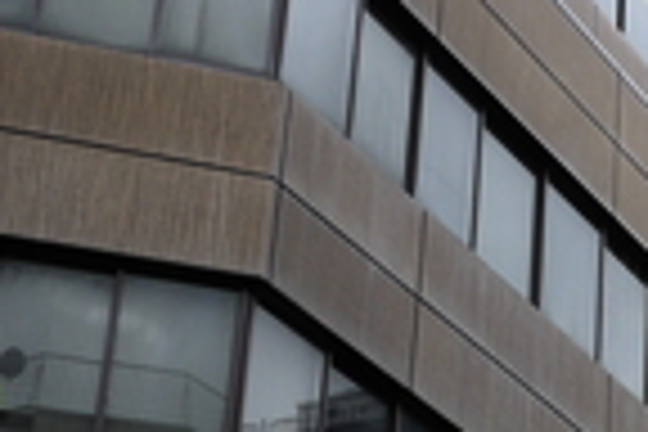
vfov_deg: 11.3
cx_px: 706
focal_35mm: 121
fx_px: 2178
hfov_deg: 16.4
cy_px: 369
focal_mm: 14
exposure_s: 1/800
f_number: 2.5
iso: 100
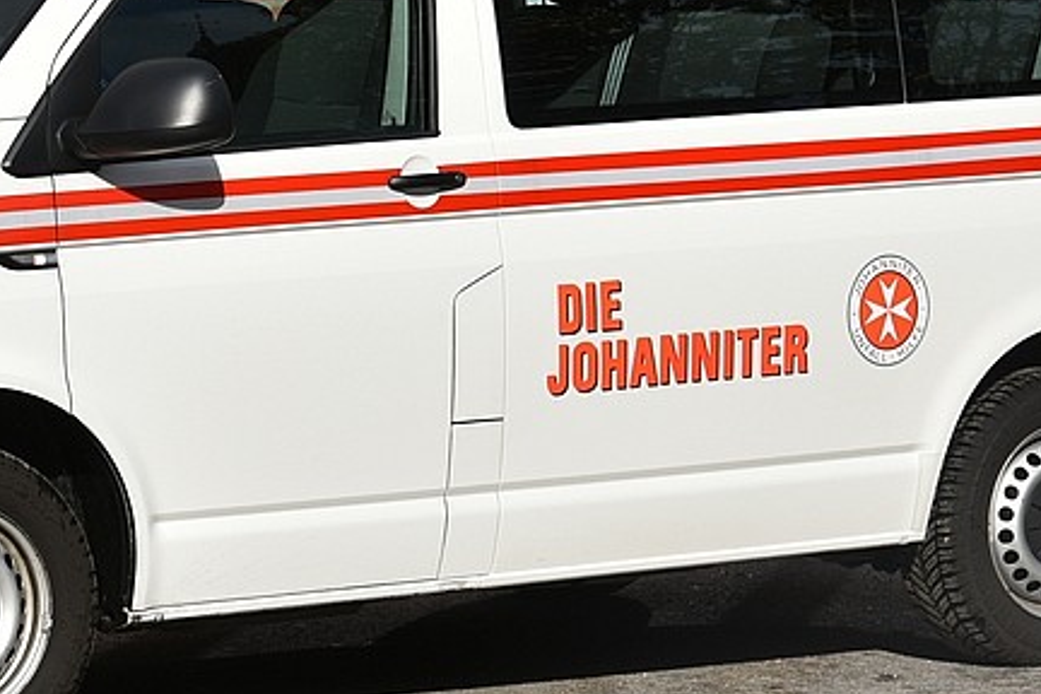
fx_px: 5118
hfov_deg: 11.6
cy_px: 224
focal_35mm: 177
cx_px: 267
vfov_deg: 7.8
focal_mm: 85
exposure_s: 1/500
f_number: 11
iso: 200
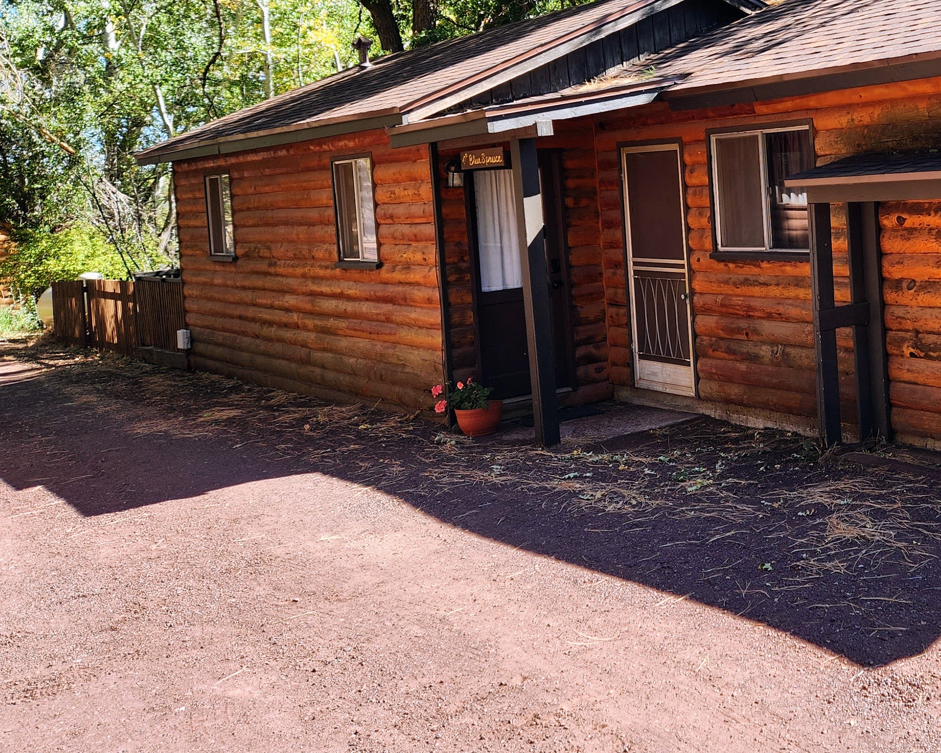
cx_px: 905
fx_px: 1225
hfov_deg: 38.1
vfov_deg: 33.4
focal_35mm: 44
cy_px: 174
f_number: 1.8
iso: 20
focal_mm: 5.4
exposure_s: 1/423
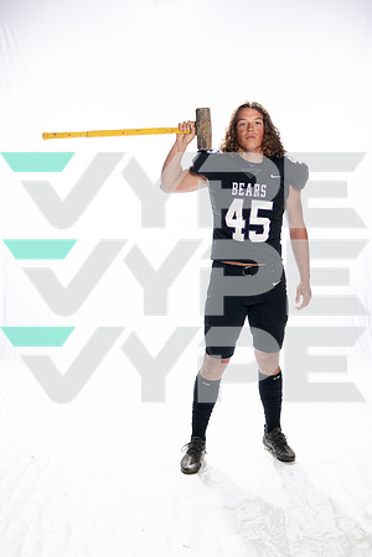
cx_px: 186
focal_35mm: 50
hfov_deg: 27.0
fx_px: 775
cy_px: 278
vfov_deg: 39.6
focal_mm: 50
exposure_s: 1/250
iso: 800
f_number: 8
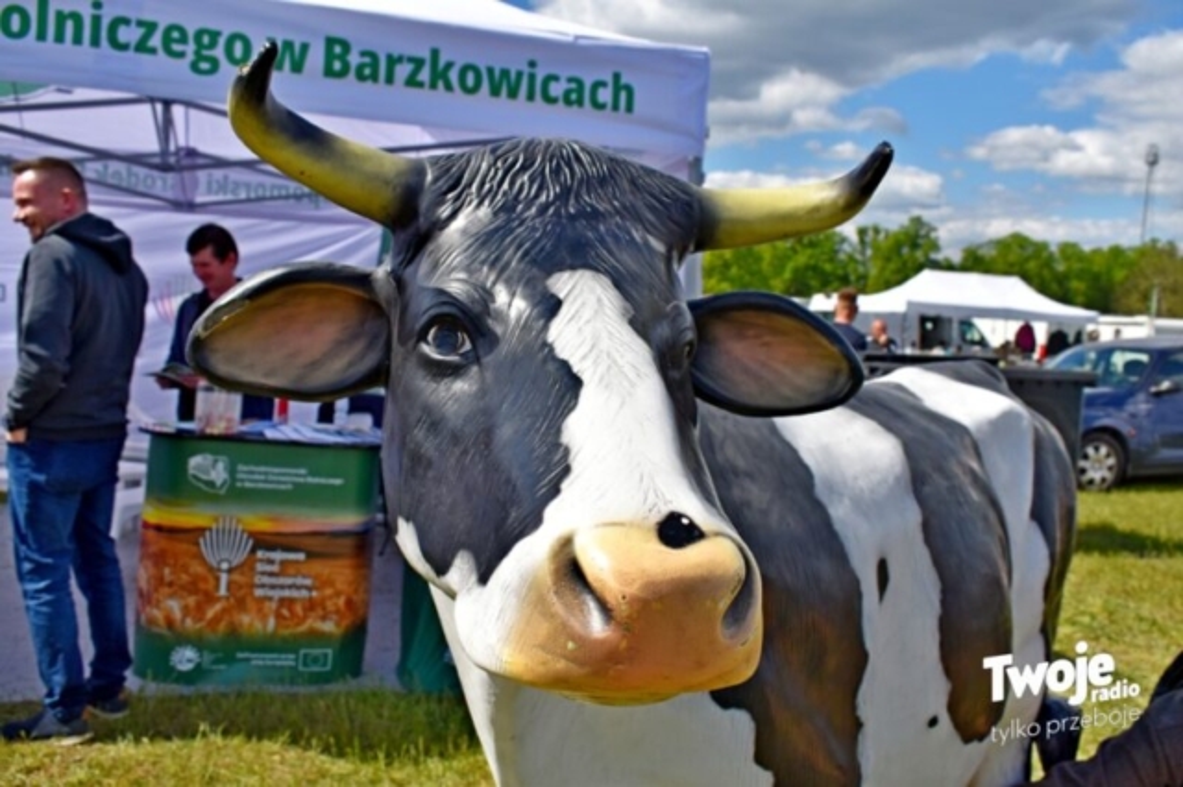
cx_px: 592
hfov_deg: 57.2
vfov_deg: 39.9
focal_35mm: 33
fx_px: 1084
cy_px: 394
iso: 320
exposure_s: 1/2000
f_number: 8
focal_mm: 22
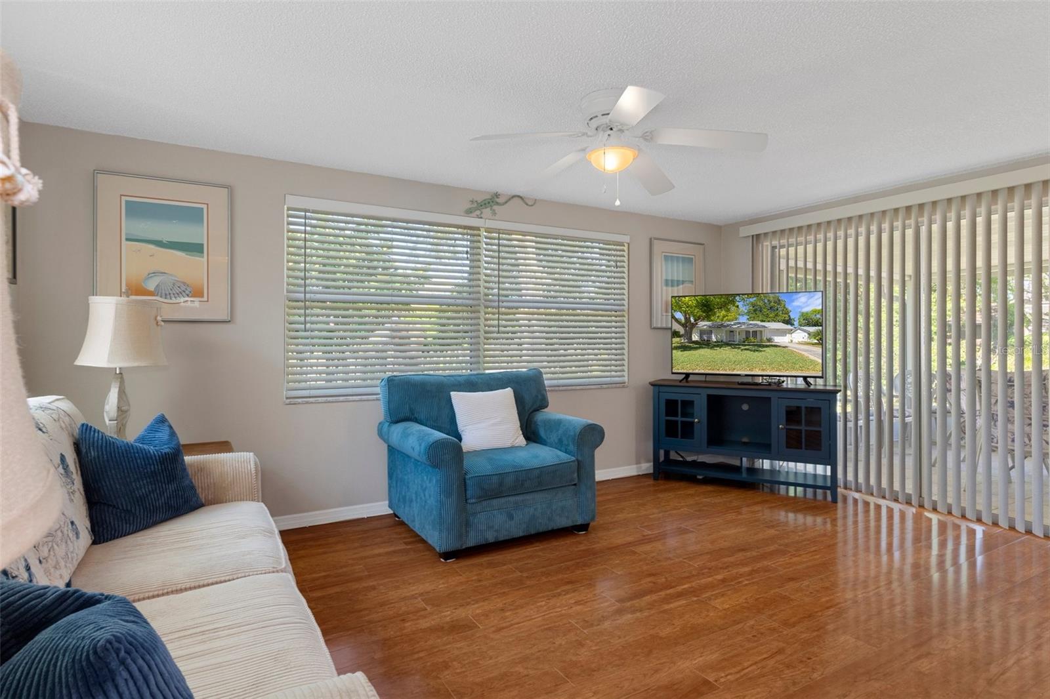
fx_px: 525
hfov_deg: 90.0
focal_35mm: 18
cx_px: 525
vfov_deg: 67.4
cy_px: 350
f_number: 8
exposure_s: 1/1.43
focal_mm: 12
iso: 320
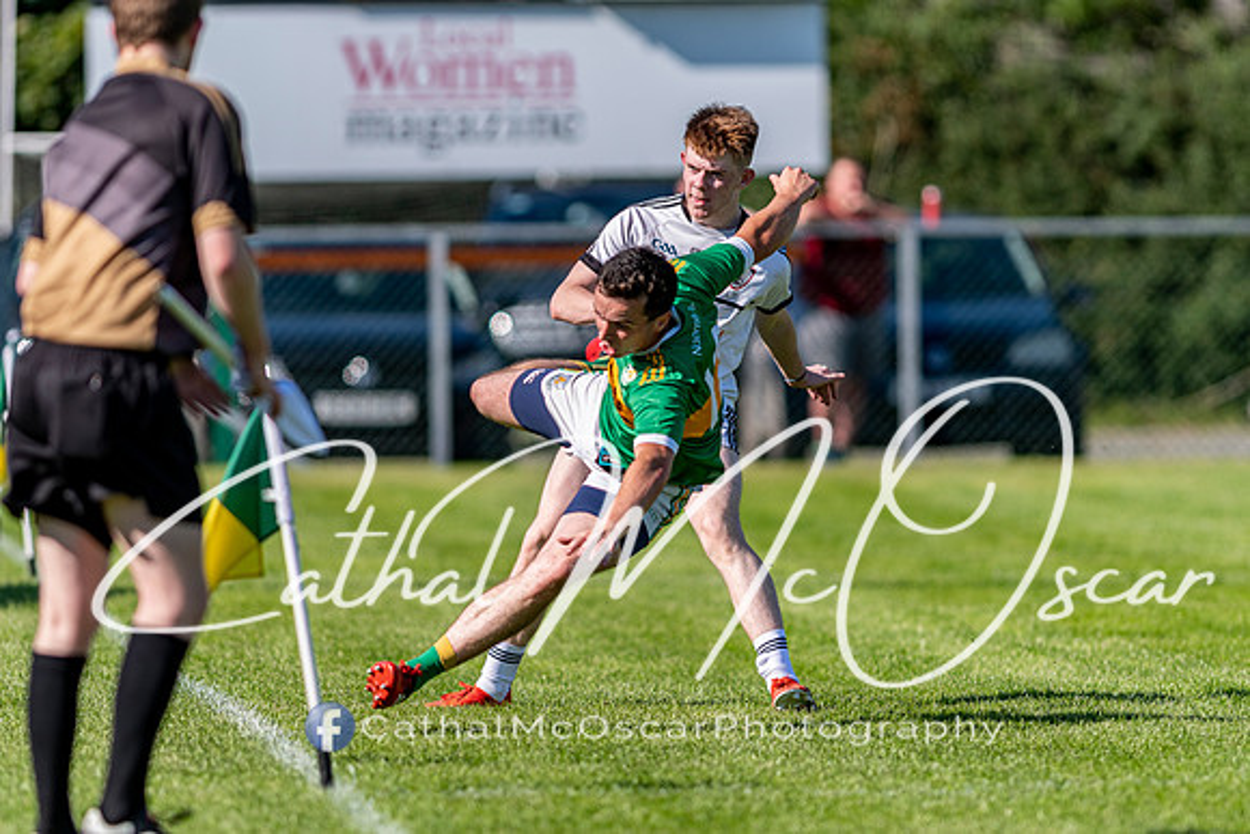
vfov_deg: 3.1
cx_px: 625
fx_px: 15628
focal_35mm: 450
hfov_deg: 4.6
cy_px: 417
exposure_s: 1/2500
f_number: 2.8
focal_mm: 300
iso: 140
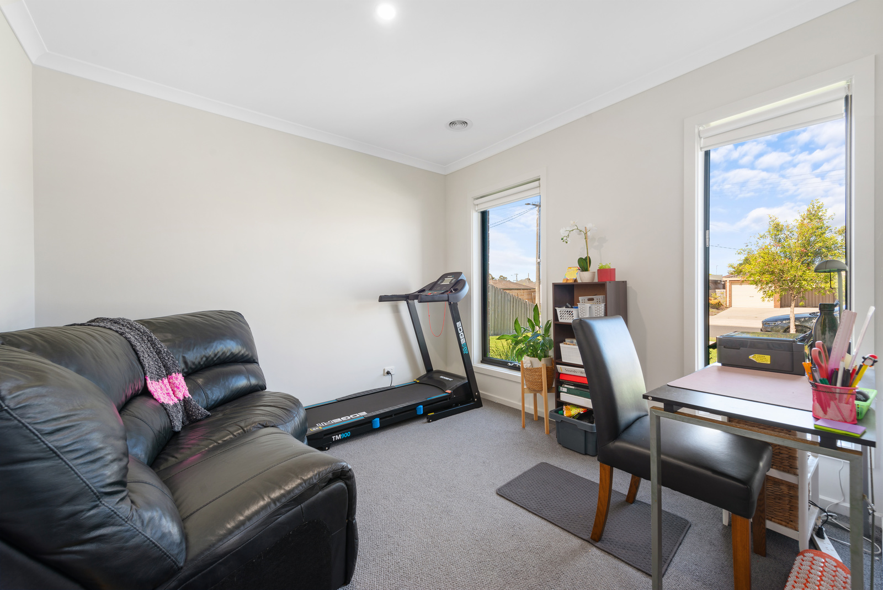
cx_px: 442
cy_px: 295
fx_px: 343
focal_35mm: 14
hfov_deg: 104.2
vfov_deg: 81.3
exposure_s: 1/1.25
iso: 125
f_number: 8
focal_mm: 14
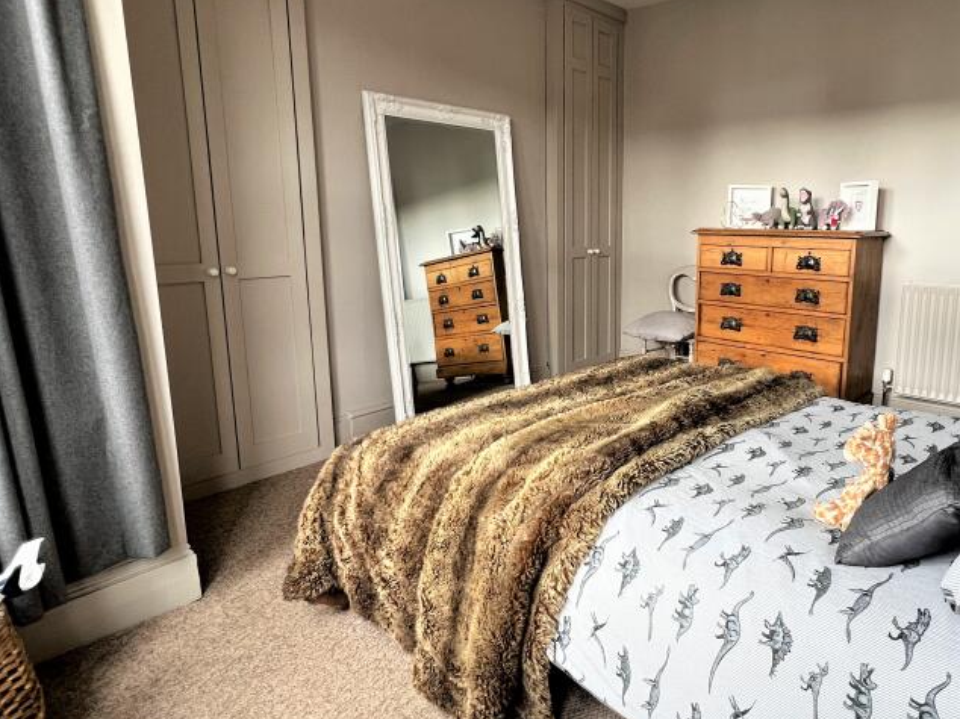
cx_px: 598
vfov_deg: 63.3
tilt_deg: -9.9
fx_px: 582
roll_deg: -0.3
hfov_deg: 77.6
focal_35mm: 21
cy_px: 324
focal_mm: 1.57
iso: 100
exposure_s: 1/99
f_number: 1.8
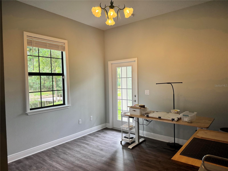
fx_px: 158
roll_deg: +1.2
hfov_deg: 71.6
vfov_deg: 56.8
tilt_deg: -2.8
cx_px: 114
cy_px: 86
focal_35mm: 24
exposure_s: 1/120
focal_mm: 6.76
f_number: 1.78
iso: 160
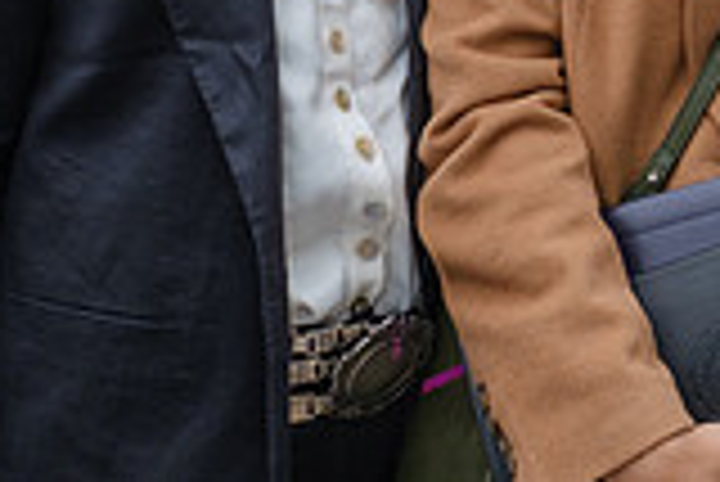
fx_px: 3603
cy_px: -286
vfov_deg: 7.5
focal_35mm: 180
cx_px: 1039
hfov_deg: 11.0
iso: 200
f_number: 8
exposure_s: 1/125
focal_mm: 26.6
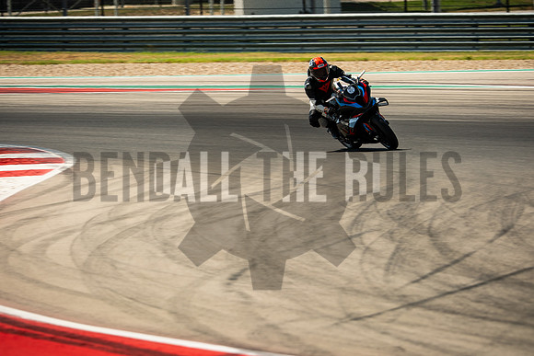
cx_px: 267
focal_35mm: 420
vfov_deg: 3.3
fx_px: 6231
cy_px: 178
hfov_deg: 4.9
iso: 160
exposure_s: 1/250
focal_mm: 280
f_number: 7.1
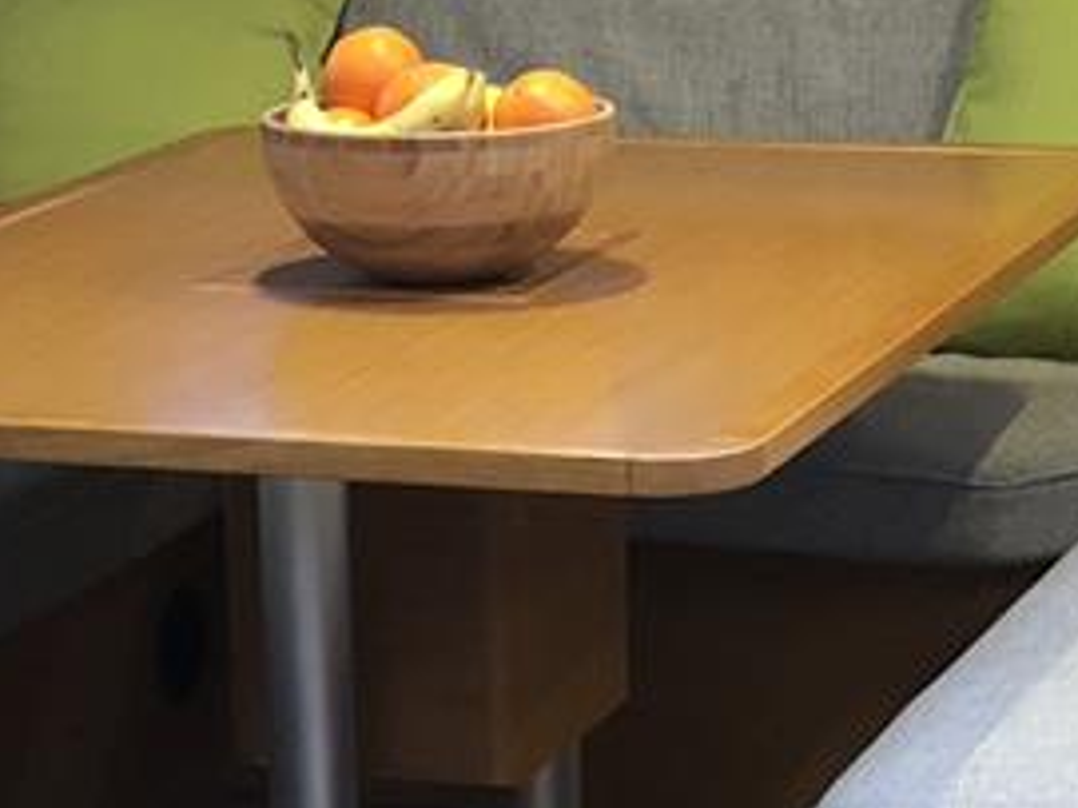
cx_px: 338
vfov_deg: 9.9
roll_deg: +1.4
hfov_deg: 13.2
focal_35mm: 149
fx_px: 4638
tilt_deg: -15.3
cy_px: 669
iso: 100
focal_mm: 4
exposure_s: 1/13
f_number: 1.8
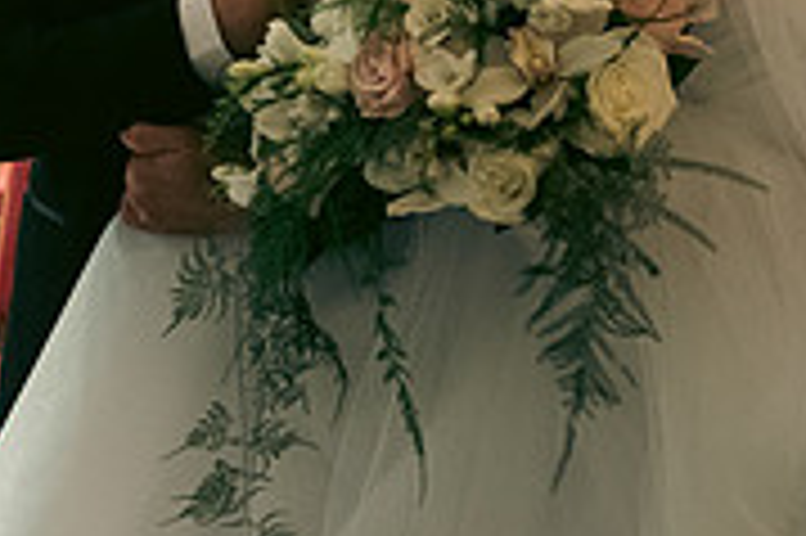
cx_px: -108
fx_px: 1834
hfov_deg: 23.1
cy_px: -47
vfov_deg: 16.2
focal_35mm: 82
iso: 1000
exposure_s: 1/160
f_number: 3.5
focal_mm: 24
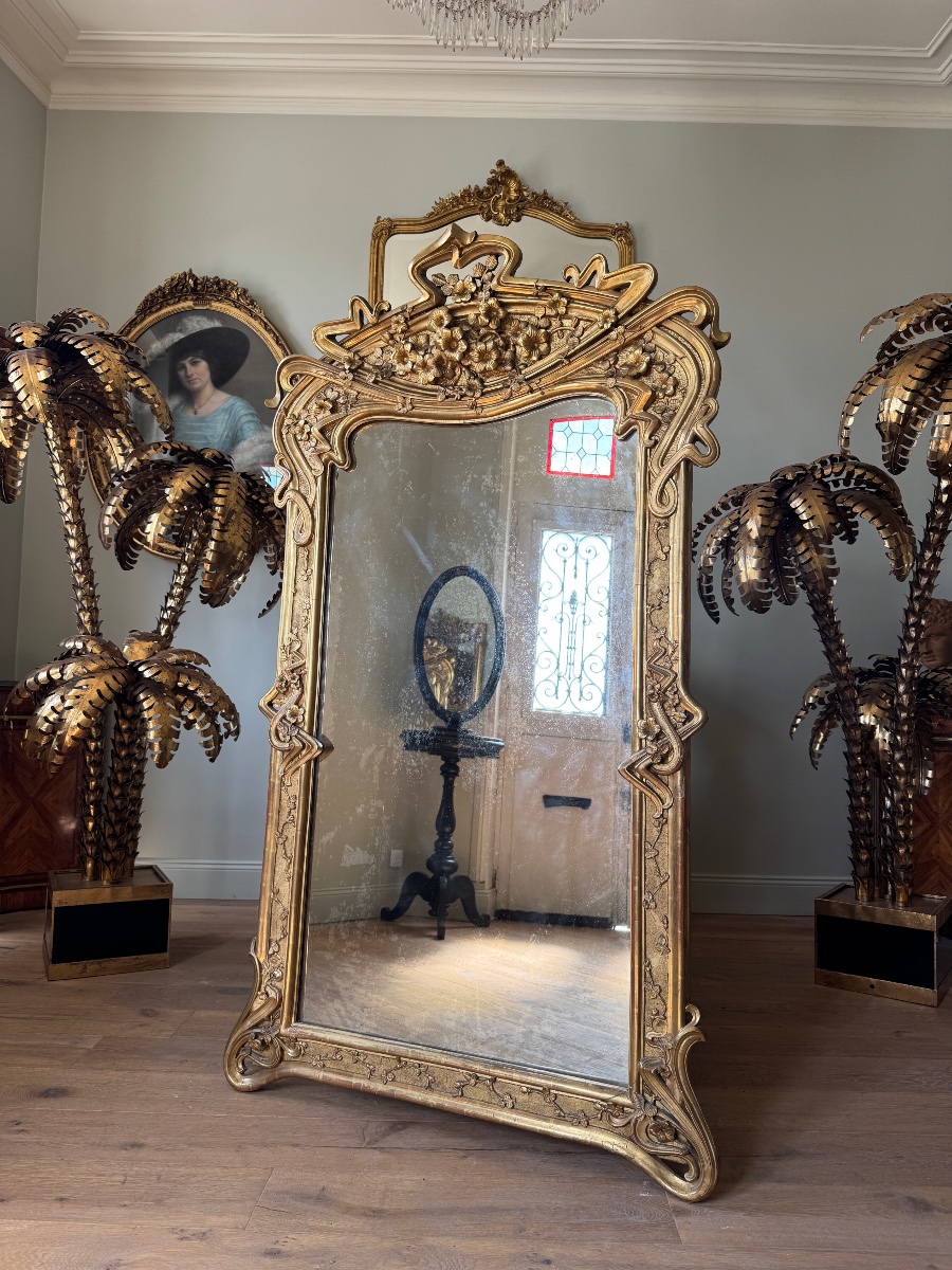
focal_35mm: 24
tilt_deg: +4.3
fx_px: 880
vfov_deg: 71.6
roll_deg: -2.0
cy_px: 635
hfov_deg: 56.8
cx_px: 476
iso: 64
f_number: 1.78
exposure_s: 1/161
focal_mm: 6.76
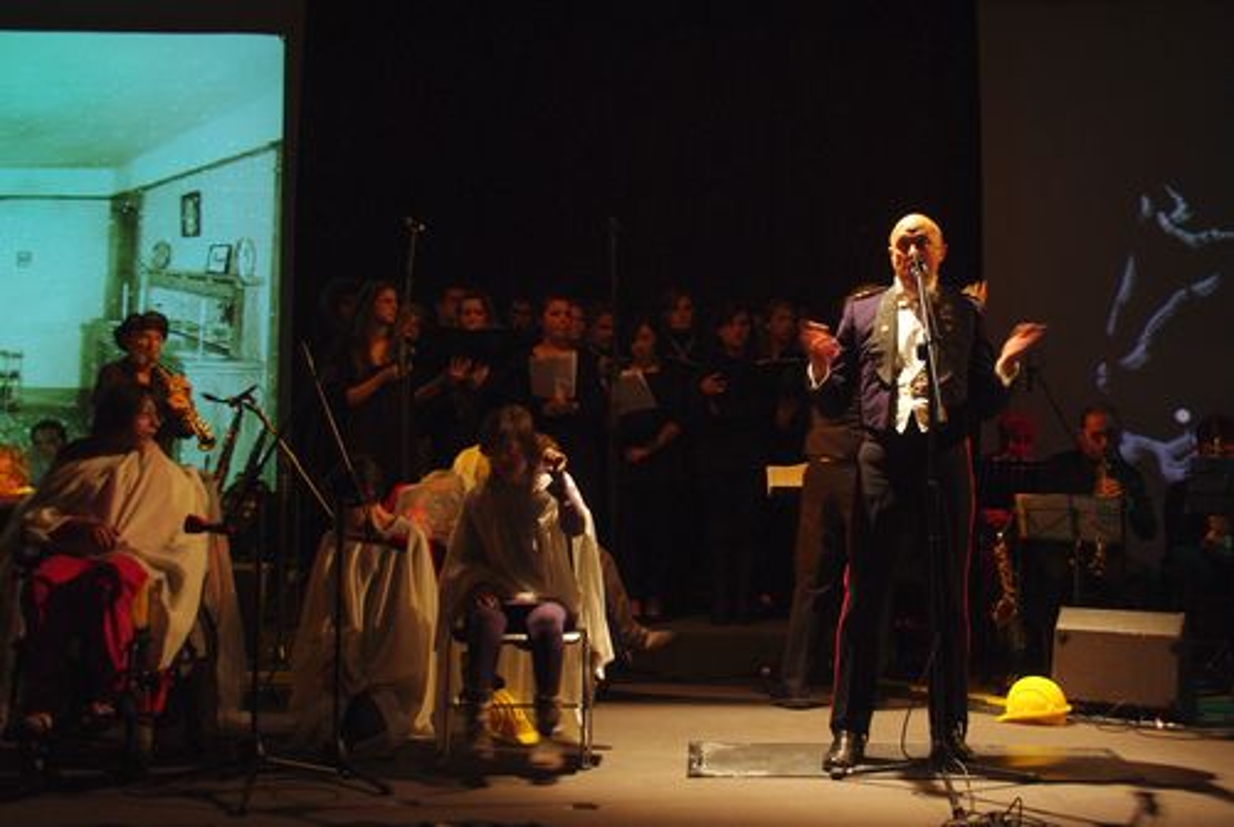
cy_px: 414
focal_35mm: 39
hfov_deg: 49.5
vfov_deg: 34.3
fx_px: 1339
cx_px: 617
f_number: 4
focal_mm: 26
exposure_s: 1/10
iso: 400
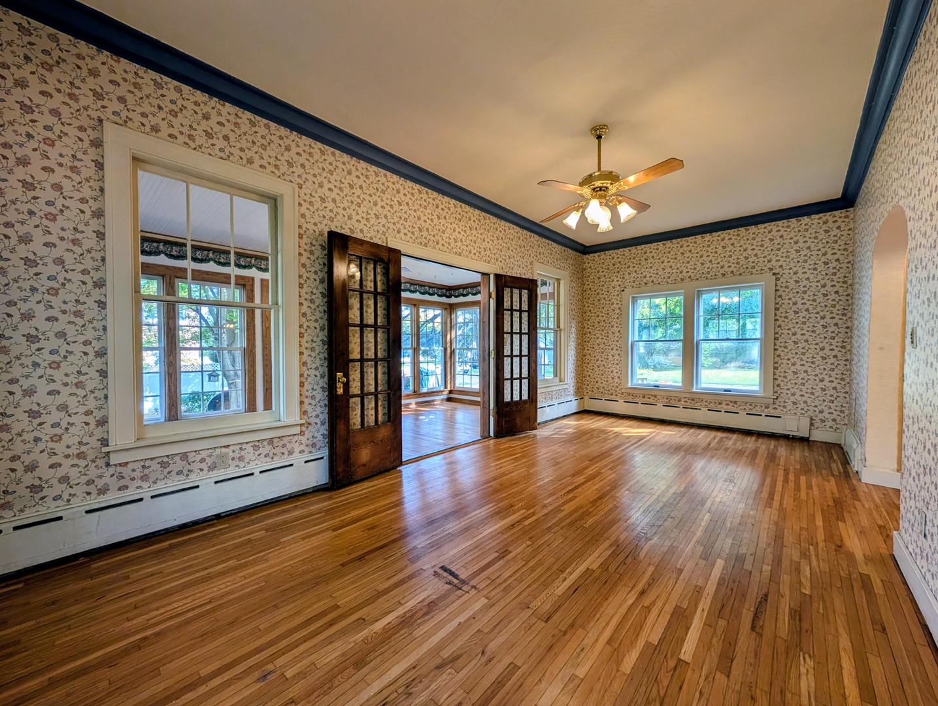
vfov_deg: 94.6
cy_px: 353
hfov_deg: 110.5
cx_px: 469
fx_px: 326
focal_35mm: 12
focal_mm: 2.02
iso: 58
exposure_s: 1/180
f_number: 1.7
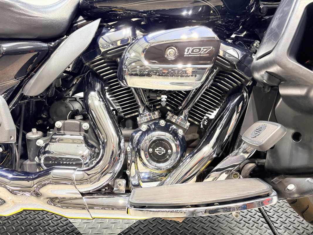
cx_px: 156
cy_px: 118
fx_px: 235
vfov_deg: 53.1
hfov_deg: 67.3
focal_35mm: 26
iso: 125
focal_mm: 5.96
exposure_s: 1/60
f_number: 1.6
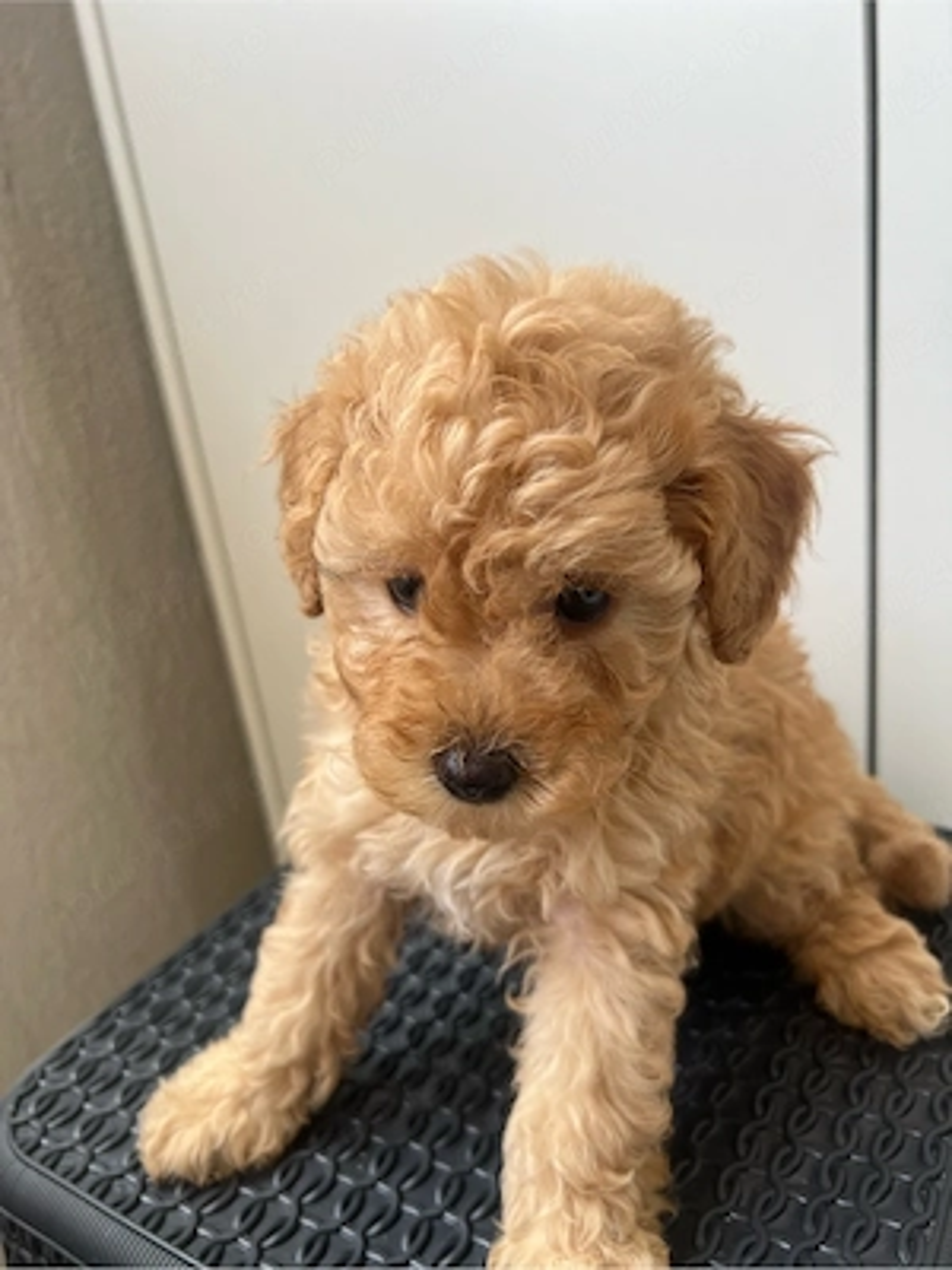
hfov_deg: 53.1
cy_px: 635
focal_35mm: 26
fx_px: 953
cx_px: 476
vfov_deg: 67.3
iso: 40
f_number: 1.5
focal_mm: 5.7
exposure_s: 1/121
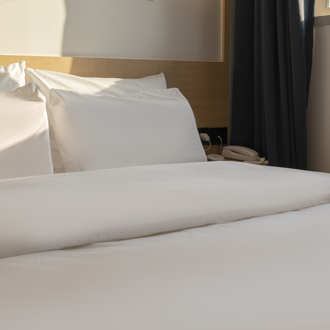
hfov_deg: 33.2
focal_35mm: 51
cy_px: 79
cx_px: 123
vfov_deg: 32.7
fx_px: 550
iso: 100
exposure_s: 1/50
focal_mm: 24
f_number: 9
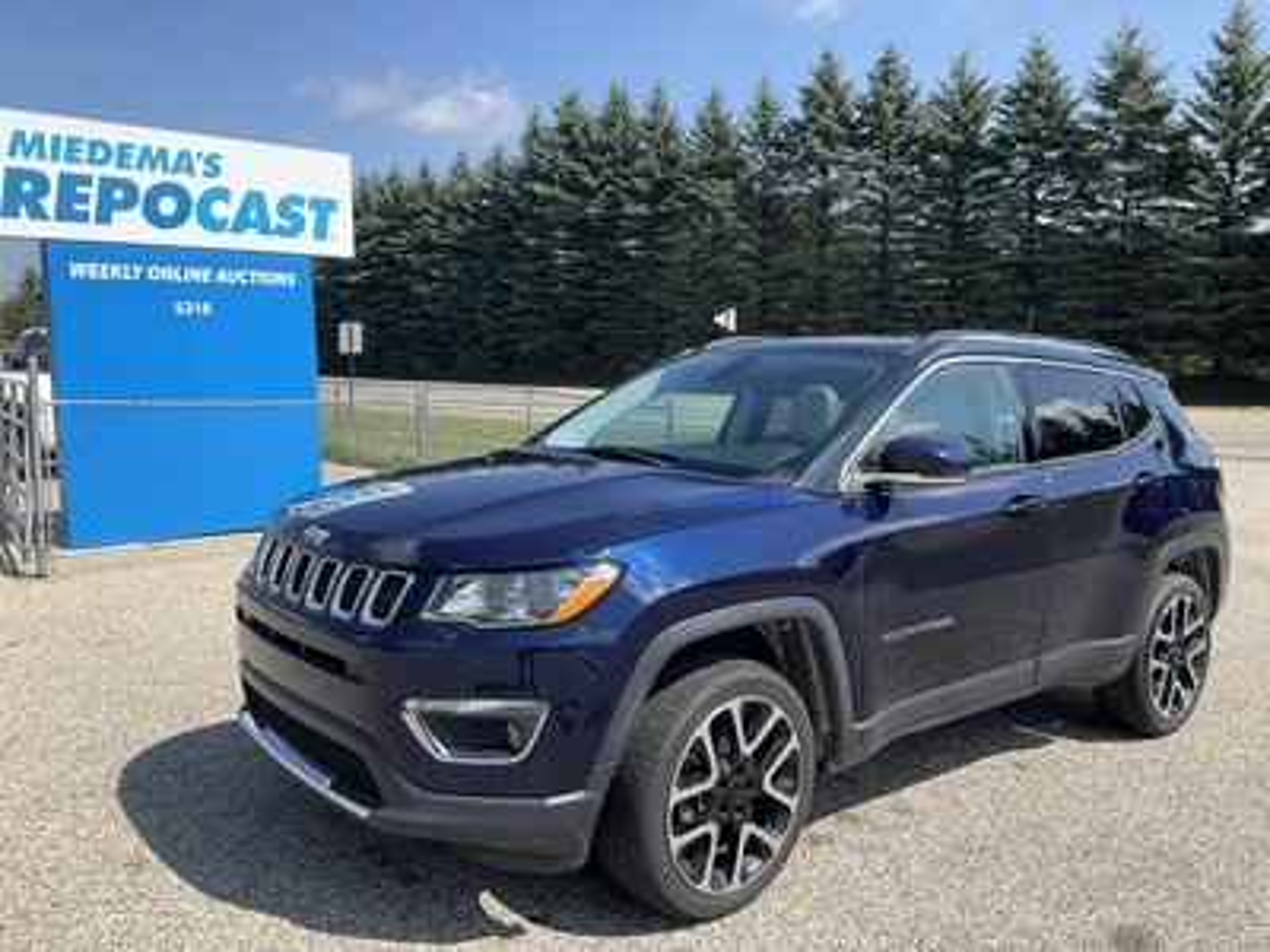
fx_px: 1064
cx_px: 635
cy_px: 476
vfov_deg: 48.2
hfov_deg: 61.7
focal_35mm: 29
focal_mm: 3
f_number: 1.8
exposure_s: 1/1250
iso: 25
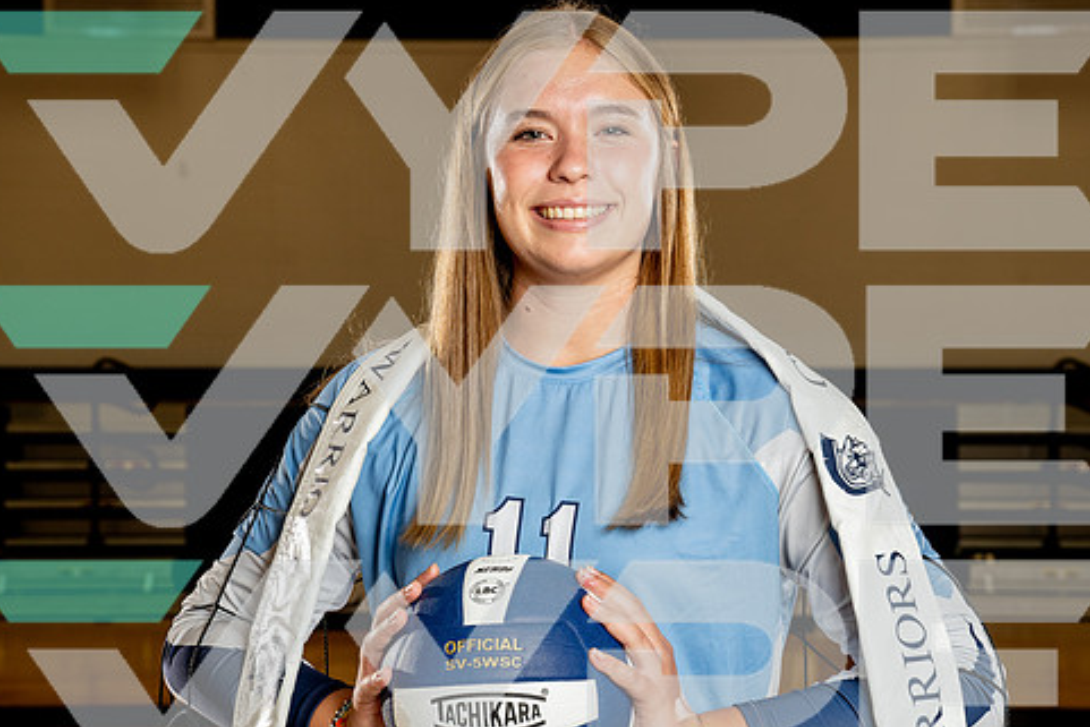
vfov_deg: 18.9
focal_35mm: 72
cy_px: 402
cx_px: 540
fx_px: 2181
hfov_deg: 28.1
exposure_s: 1/250
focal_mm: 58
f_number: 7.1
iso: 640
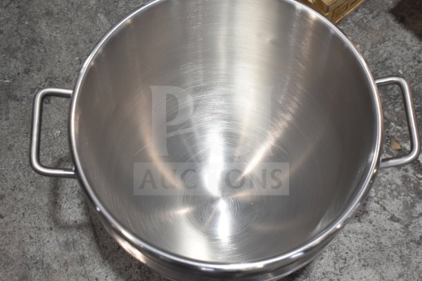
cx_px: 211
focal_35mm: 57
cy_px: 140
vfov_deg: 23.8
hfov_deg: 35.0
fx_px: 668
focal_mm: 38
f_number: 4.8
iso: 360
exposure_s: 1/60
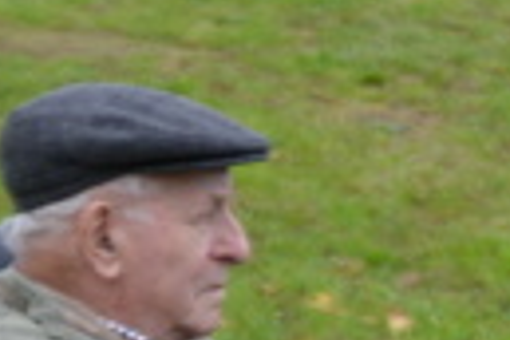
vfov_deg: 1.4
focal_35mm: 978
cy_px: 235
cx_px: 1139
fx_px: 13855
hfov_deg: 2.1
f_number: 5.6
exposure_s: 1/200
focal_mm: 105
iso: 400
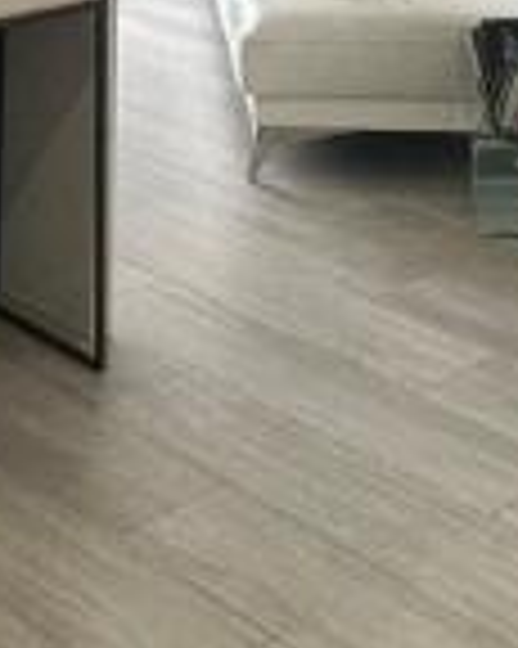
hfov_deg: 16.7
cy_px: -356
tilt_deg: -1.7
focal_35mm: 91
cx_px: 81
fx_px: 1746
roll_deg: -1.6
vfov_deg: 18.4
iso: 125
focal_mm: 2.22
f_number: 2.2
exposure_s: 1/120
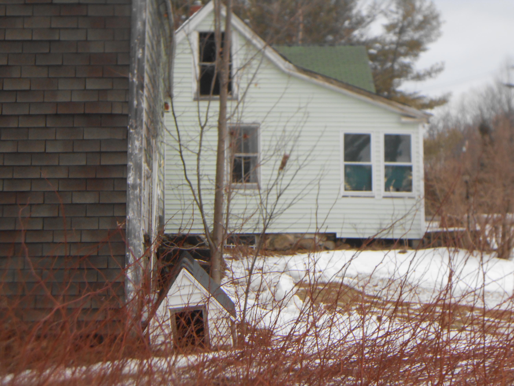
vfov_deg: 18.2
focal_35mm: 81
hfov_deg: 24.1
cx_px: 257
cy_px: 193
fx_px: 1203
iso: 200
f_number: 6.6
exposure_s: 1/60
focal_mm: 14.5
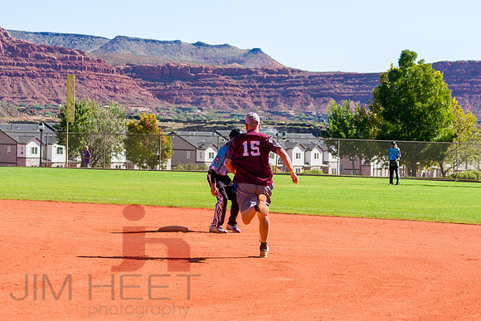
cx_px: 155
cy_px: 197
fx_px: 1926
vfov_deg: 9.5
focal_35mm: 144
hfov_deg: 14.2
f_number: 4.5
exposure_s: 1/1600
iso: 400
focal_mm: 80
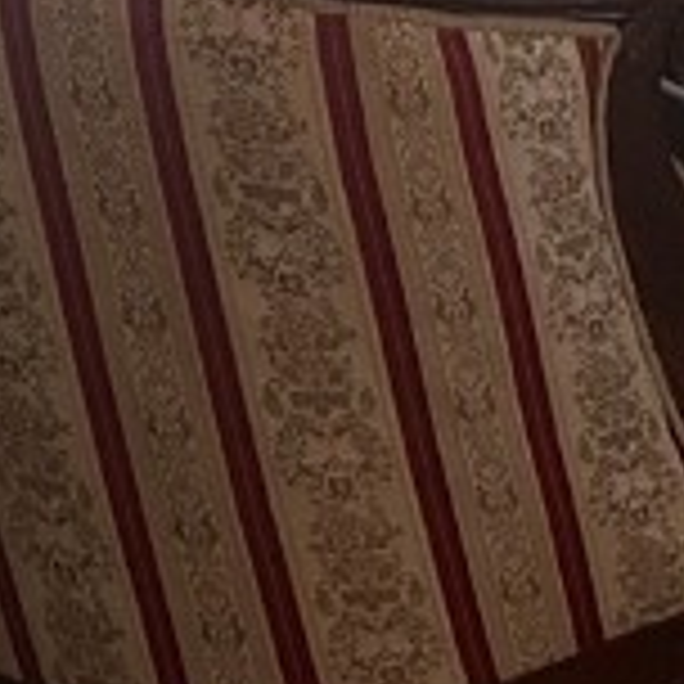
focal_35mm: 155
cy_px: -981
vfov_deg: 9.9
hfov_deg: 10.9
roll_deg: -2.3
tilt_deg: -4.4
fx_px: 3465
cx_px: 976
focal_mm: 5.7
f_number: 1.5
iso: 320
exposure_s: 1/60
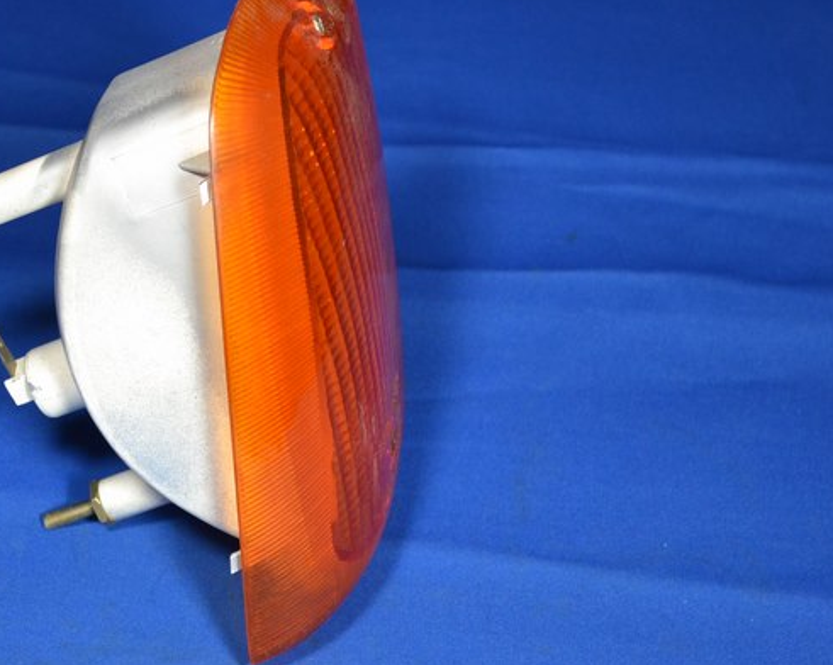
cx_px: 224
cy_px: 311
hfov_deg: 18.9
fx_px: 2488
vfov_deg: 15.2
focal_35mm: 101
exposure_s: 1/60
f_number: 5.3
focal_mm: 44
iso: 1000
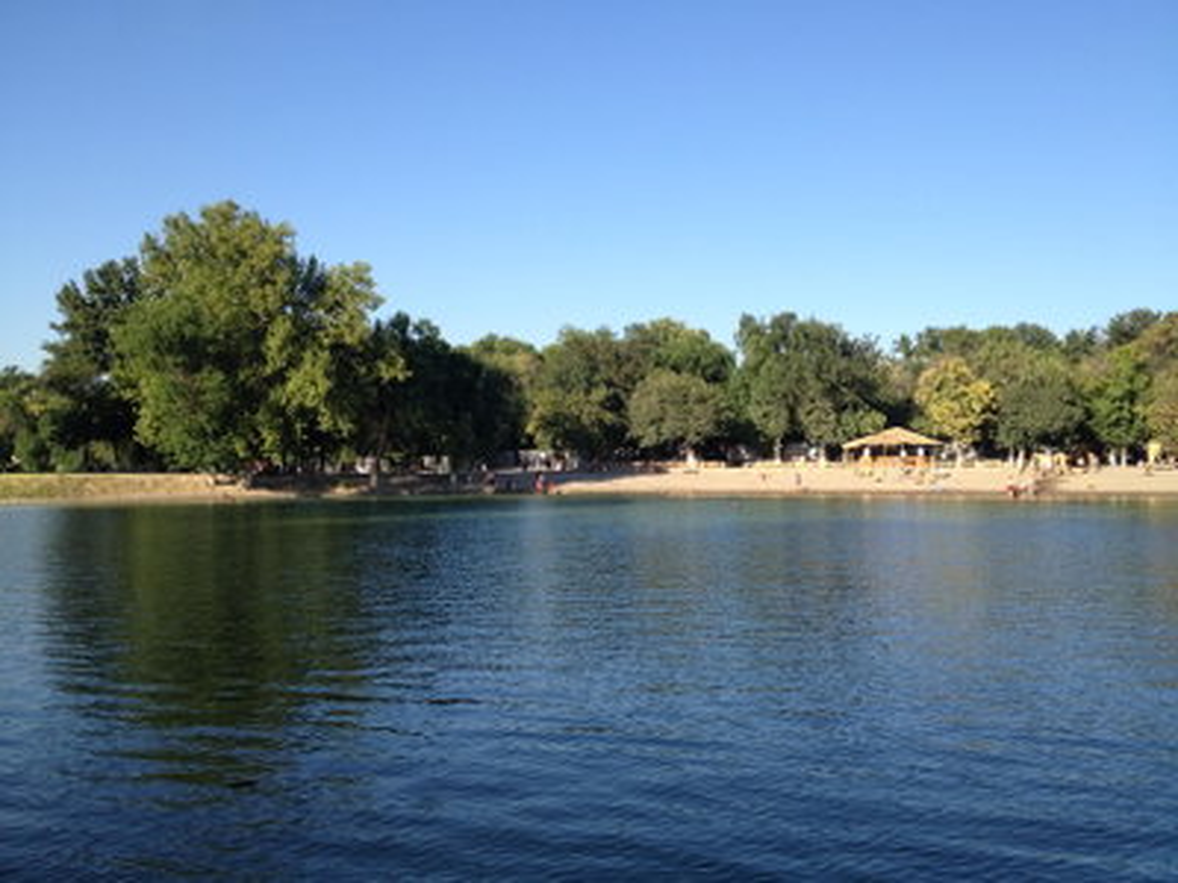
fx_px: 1191
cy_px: 442
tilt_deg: +0.9
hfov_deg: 52.6
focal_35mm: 35
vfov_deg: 40.7
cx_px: 589
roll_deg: +0.4
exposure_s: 1/824
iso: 50
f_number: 2.4
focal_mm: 4.28
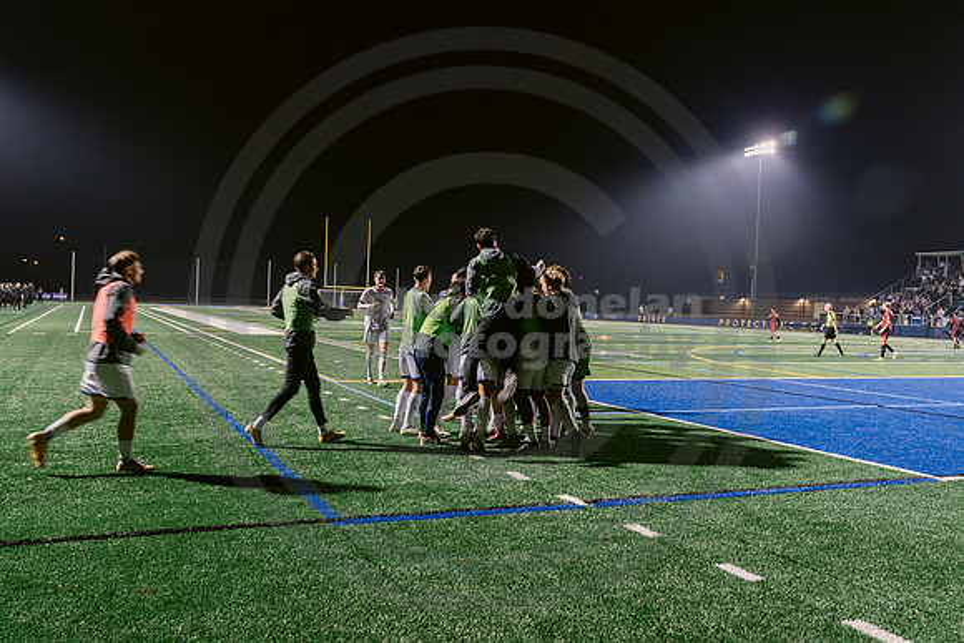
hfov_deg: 57.2
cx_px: 482
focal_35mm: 33
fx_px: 884
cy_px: 322
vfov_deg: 40.0
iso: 2500
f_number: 4.5
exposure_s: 1/80
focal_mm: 33
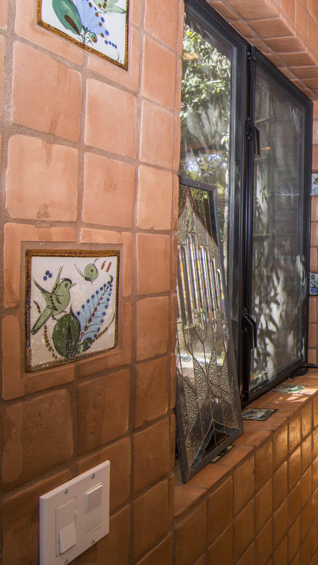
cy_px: 285
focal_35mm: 29
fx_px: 435
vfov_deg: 66.1
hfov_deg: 31.5
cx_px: 407
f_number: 7.1
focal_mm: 12
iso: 100
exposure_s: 1/6
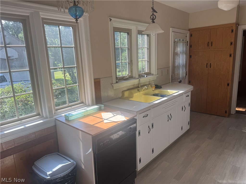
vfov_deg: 56.8
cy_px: 92
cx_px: 123
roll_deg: +2.9
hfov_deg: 71.6
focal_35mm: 24
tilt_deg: -12.1
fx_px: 171
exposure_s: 1/477
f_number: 1.78
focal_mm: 6.76
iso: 80
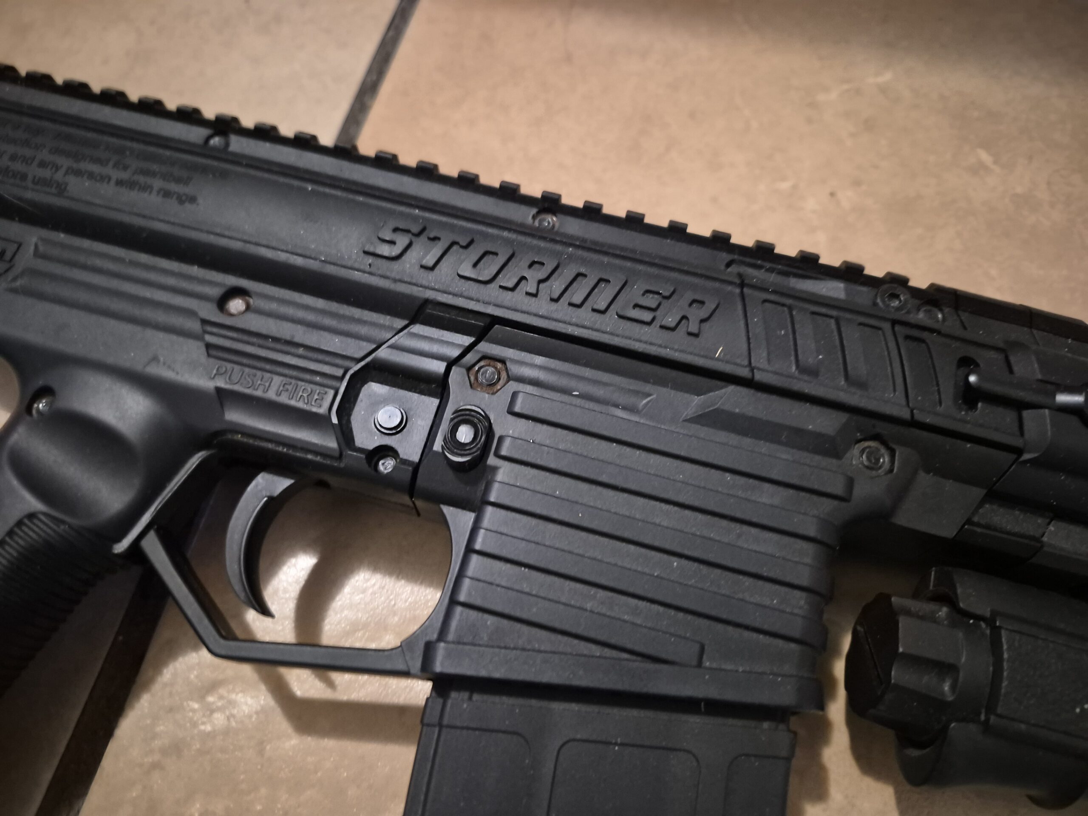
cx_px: 544
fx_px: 723
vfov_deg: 58.9
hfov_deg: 73.9
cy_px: 408
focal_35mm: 23
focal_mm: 5.4
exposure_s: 1/17
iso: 1600
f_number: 1.8
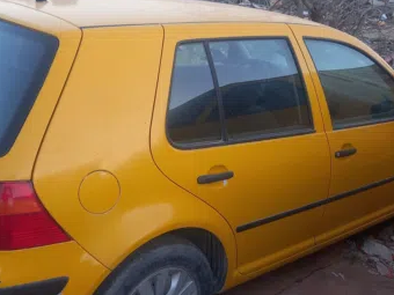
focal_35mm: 47
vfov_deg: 30.9
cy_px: 152
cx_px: 228
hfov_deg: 40.3
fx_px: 535
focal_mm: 4.6
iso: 40
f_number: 2
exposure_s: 1/50
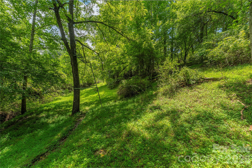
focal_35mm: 14
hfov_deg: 104.3
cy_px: 84
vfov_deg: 81.2
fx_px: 98
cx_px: 126
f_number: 8
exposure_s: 1/1600
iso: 320
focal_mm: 14
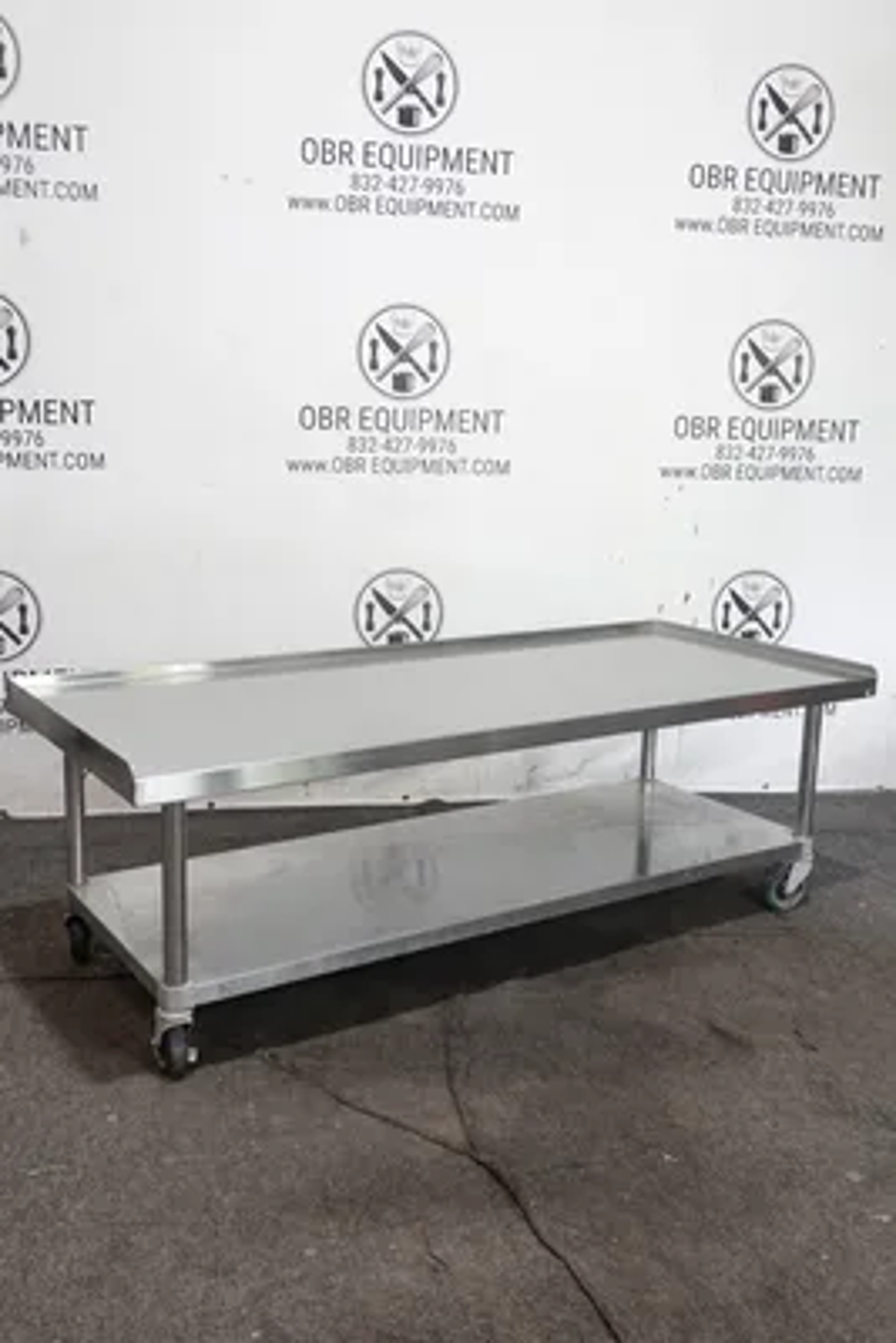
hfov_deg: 40.0
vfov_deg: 57.2
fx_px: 1231
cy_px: 672
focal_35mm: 33
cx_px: 448
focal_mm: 12.25
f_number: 3.5
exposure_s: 1/40
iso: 800
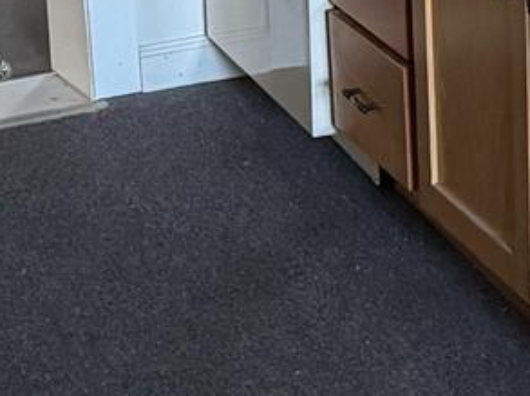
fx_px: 2569
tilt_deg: -12.4
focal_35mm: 168
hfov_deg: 11.0
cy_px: -222
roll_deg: +0.4
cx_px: 939
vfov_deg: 8.6
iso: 800
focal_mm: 6.86
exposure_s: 1/60
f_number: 1.78
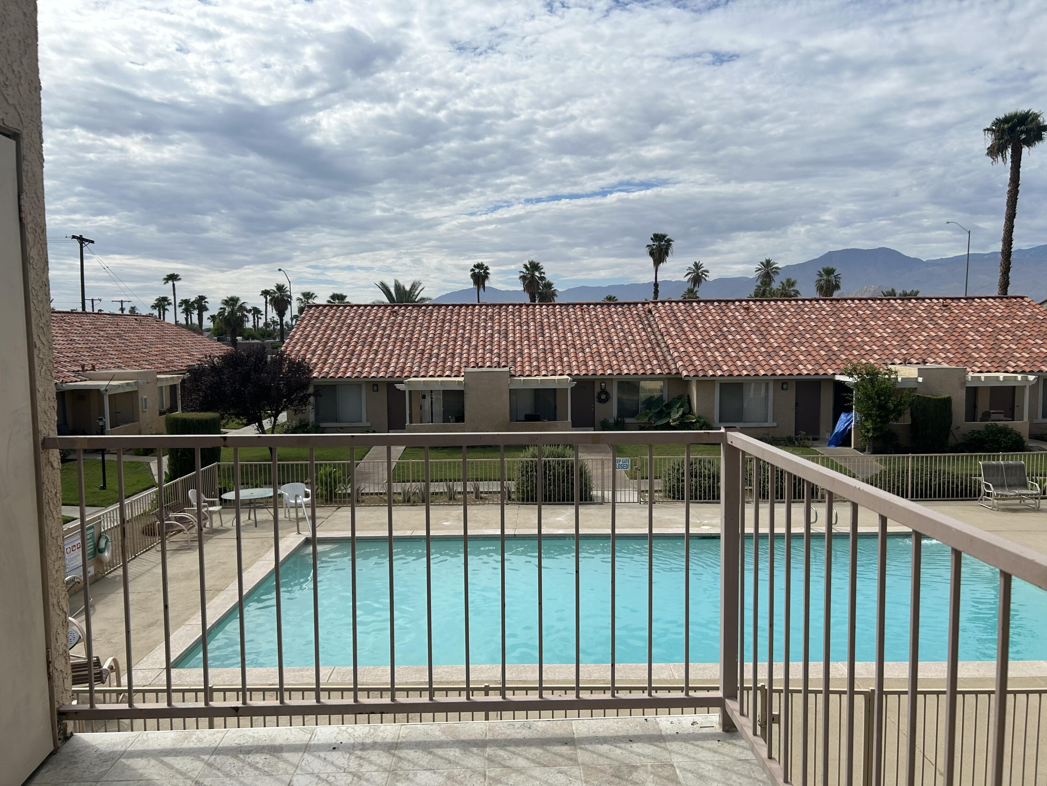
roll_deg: +0.5
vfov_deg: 53.1
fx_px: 786
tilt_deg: -4.5
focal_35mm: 26
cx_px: 524
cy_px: 393
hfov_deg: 67.3
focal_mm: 5.7
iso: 50
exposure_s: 1/8696
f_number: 1.5
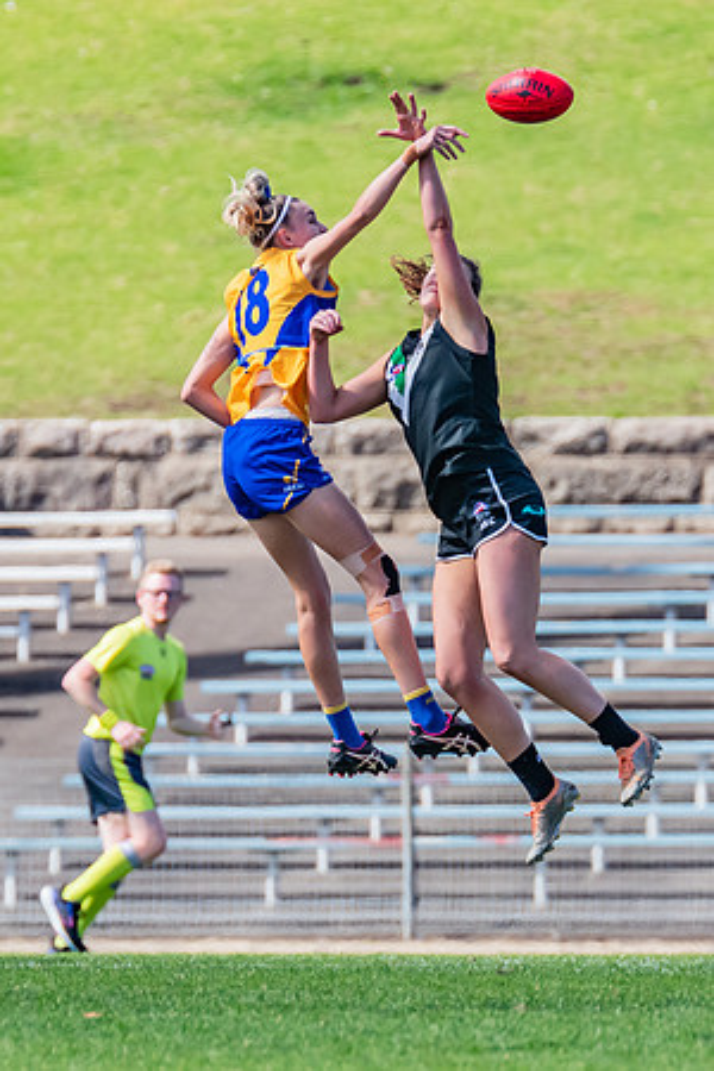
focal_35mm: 962
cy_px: 582
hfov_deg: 1.4
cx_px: 420
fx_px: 28603
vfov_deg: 2.1
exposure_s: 1/1600
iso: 800
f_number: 7.1
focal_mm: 420
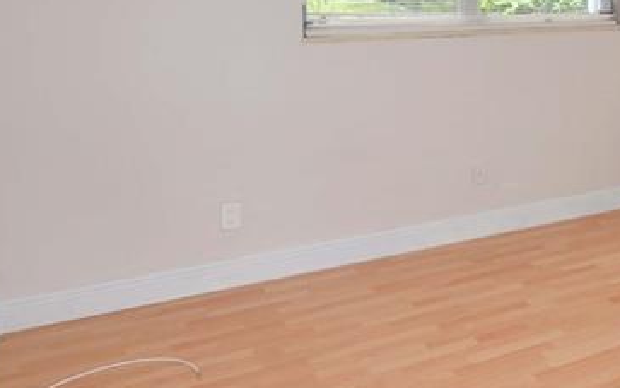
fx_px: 727
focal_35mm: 43
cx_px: 586
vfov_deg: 28.9
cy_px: 50
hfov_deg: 41.6
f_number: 5
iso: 200
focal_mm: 10
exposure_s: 1/100
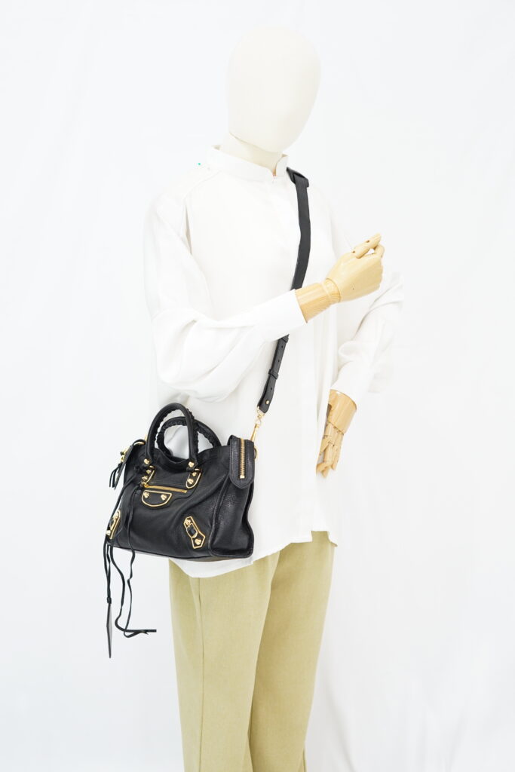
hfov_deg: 27.0
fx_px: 1072
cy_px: 386
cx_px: 258
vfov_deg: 39.6
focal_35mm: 50
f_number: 5.6
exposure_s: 1/8
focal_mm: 50
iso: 640
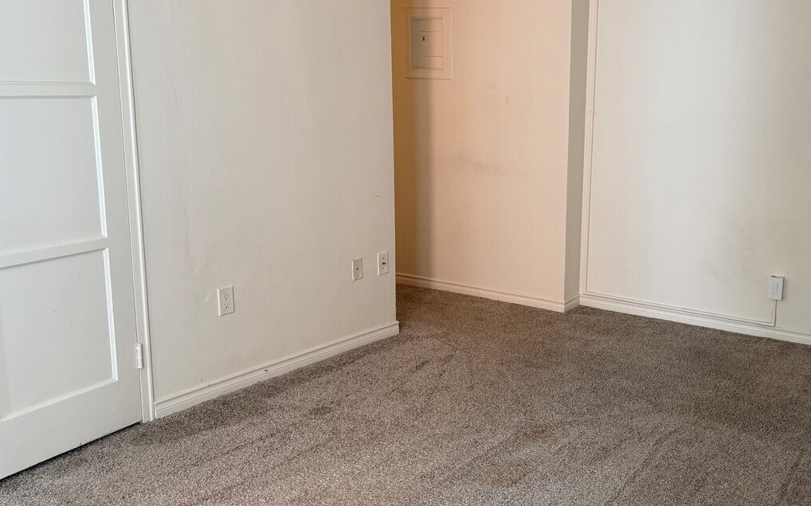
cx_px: 606
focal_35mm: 40
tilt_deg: -11.2
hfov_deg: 47.5
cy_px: 268
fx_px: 884
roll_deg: -2.4
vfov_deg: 32.0
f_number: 1.78
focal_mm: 6.76
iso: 125
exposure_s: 1/60
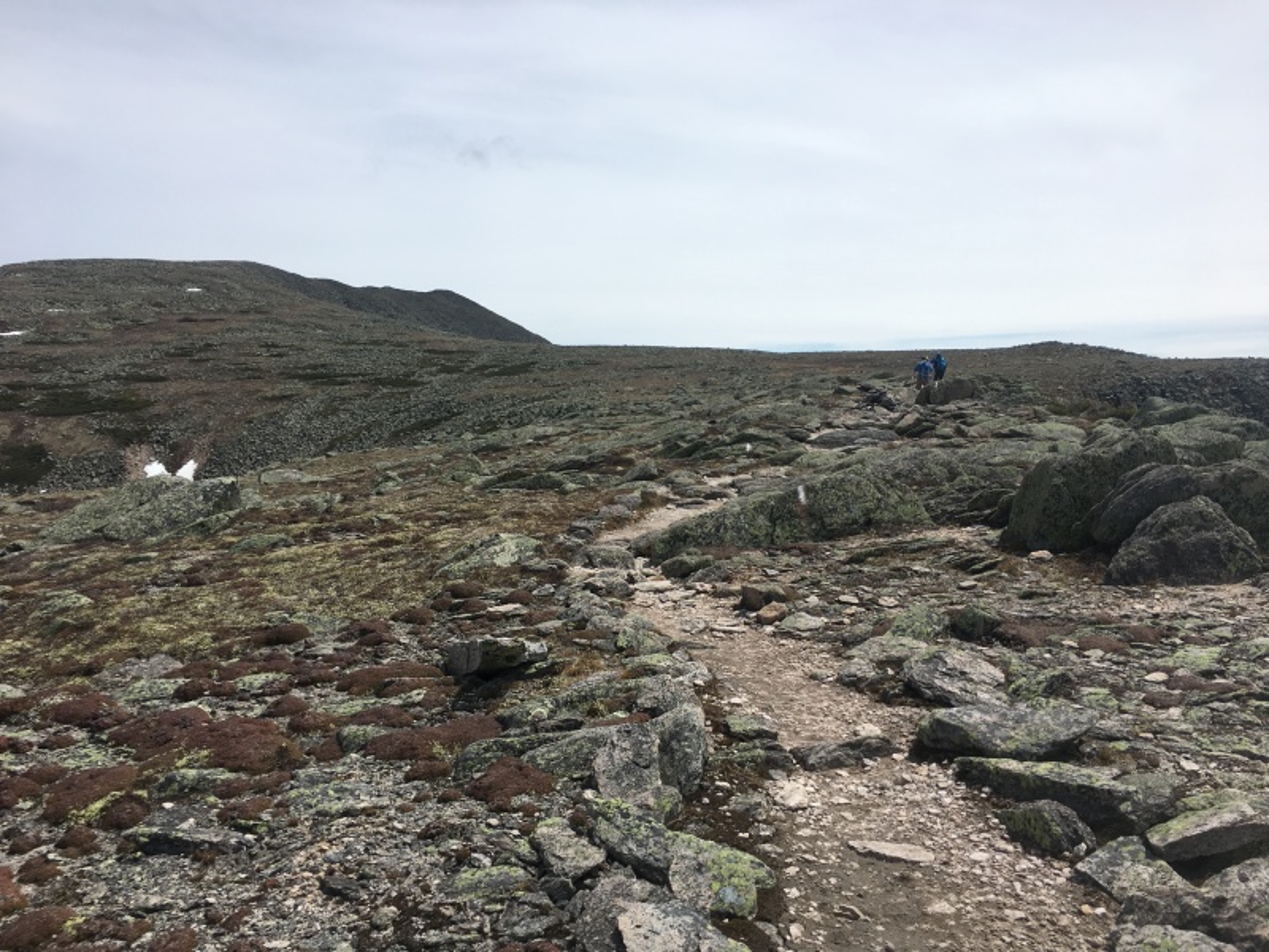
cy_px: 476
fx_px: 1063
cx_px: 634
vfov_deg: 48.2
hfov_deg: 61.7
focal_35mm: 29
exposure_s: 1/2564
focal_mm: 4.15
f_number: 2.2
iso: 25
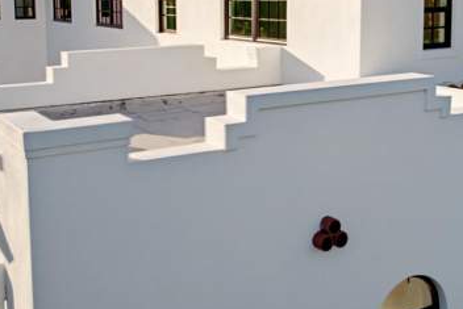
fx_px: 643
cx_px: 224
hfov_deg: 39.6
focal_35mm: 50
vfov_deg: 26.5
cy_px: 64
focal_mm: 8.4
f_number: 2.8
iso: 100
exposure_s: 1/20
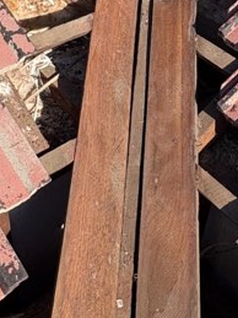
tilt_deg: -34.2
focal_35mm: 54
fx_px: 495
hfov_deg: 27.0
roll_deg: -5.0
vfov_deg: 33.8
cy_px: 38
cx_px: 130
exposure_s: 1/1020
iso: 40
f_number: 2.2
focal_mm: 2.22
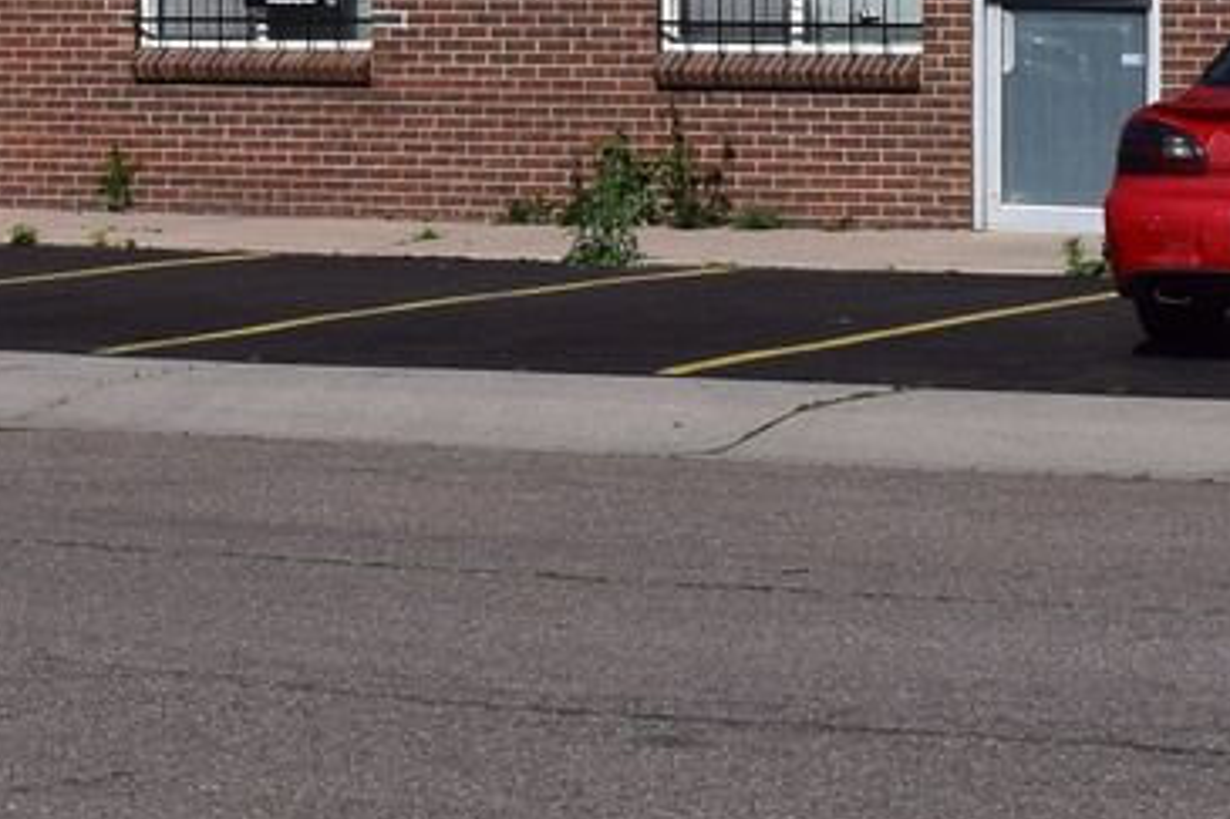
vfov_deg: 7.8
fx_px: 5899
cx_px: 324
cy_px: -261
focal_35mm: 173
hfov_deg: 11.9
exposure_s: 1/640
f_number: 11
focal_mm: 21
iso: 200
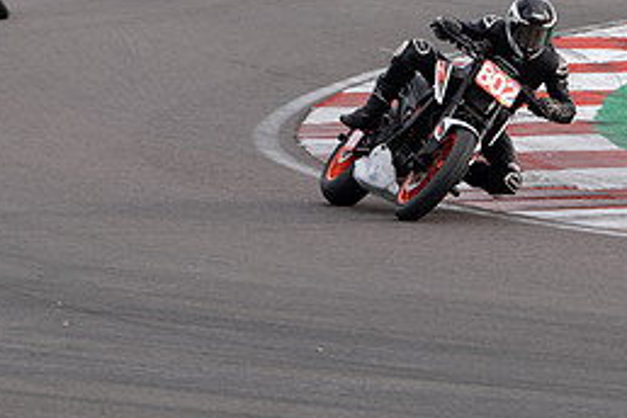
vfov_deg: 3.2
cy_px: 33
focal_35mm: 434
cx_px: 272
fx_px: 7558
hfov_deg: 4.8
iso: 160
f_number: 5
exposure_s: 1/400
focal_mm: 160
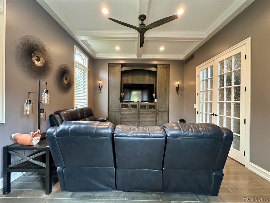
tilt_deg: +0.4
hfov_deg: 102.1
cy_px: 102
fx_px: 109
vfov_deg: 85.7
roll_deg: -0.5
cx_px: 135
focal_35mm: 14
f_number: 2.2
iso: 640
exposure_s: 1/60
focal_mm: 2.22
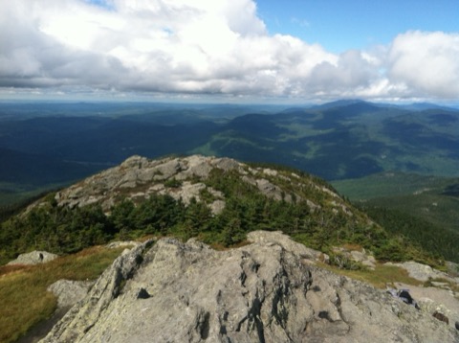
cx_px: 230
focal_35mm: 35
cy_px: 172
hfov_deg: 52.7
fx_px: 463
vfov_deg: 40.6
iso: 80
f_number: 2.8
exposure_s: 1/1250
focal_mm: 3.85
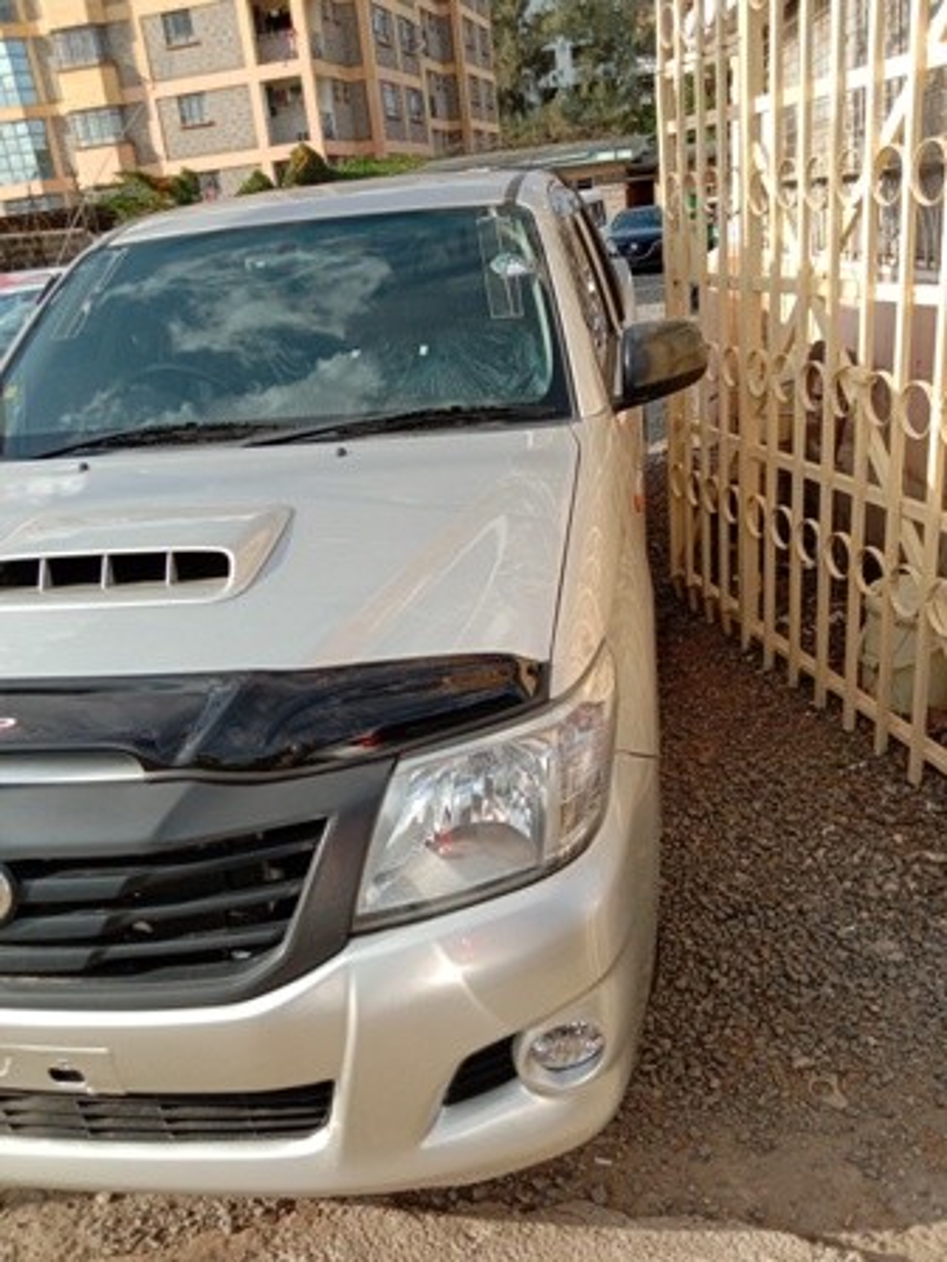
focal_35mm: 26
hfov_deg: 53.1
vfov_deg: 67.3
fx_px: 948
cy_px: 631
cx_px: 474
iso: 102
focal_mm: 3.65
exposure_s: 1/483
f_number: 2.2
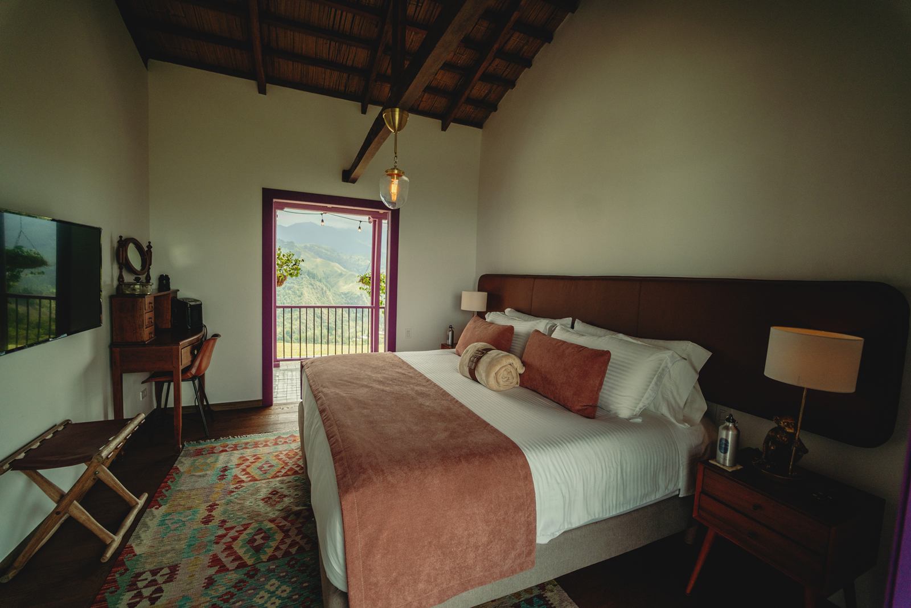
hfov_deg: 104.2
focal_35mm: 14
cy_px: 304
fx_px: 354
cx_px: 456
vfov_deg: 81.2
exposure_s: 1/1600
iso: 400
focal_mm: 14
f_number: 2.8
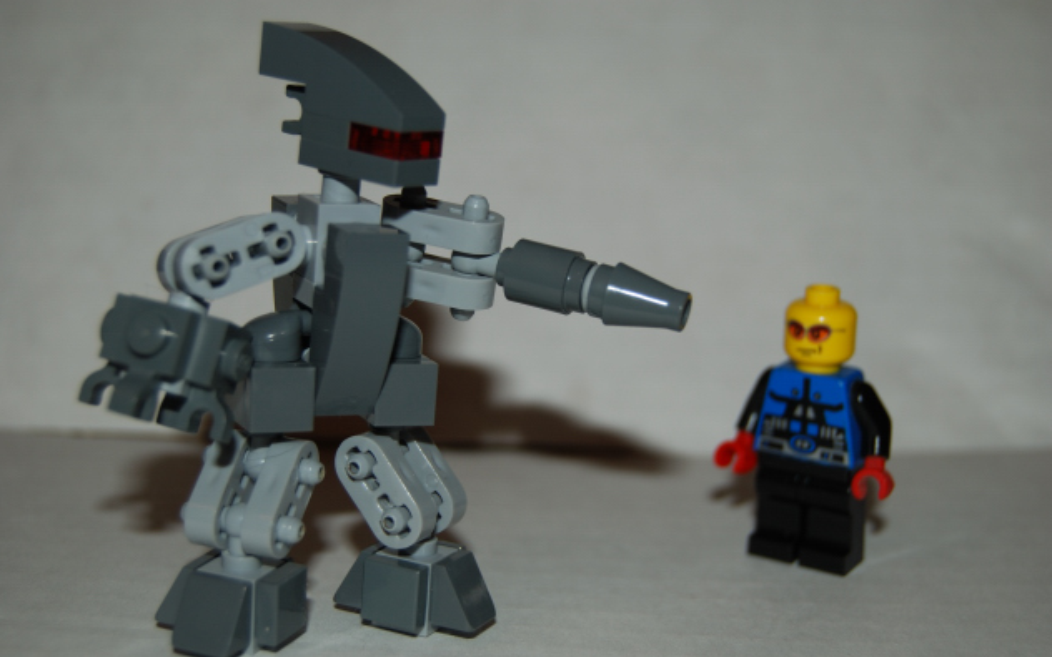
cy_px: 334
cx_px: 526
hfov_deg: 33.0
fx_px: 1778
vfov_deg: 21.0
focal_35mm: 62
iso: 100
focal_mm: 40
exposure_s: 1/125
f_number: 5
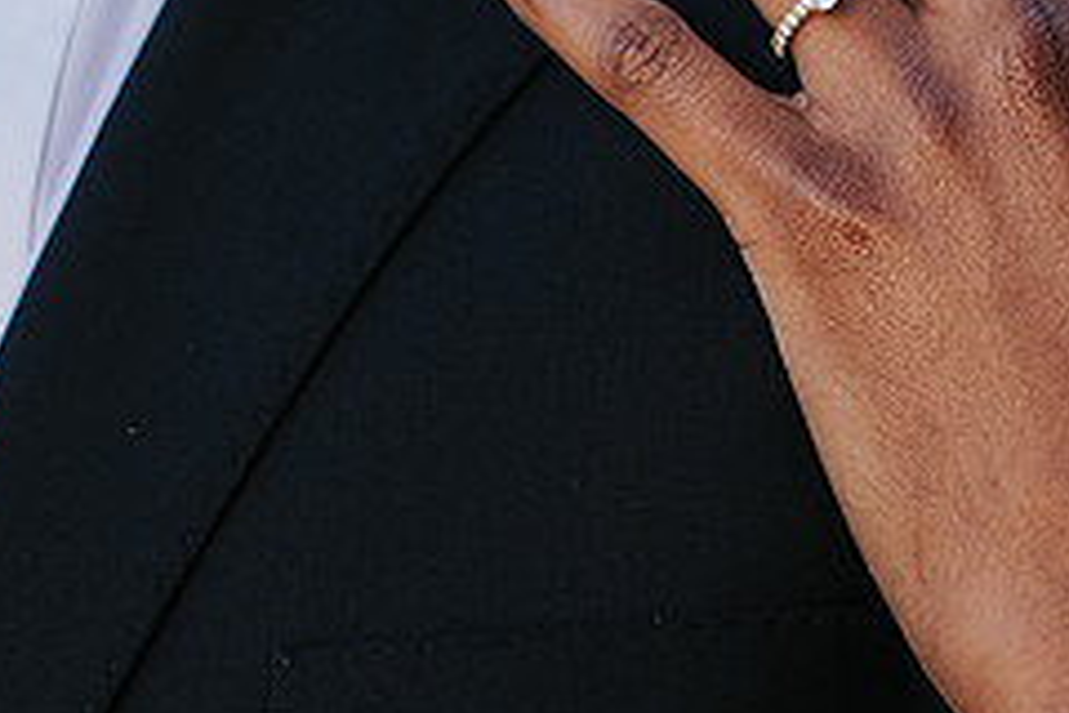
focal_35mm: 121
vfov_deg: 11.3
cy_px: 58
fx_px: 3593
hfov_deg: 16.8
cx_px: 873
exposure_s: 1/320
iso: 200
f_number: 3.2
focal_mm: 50
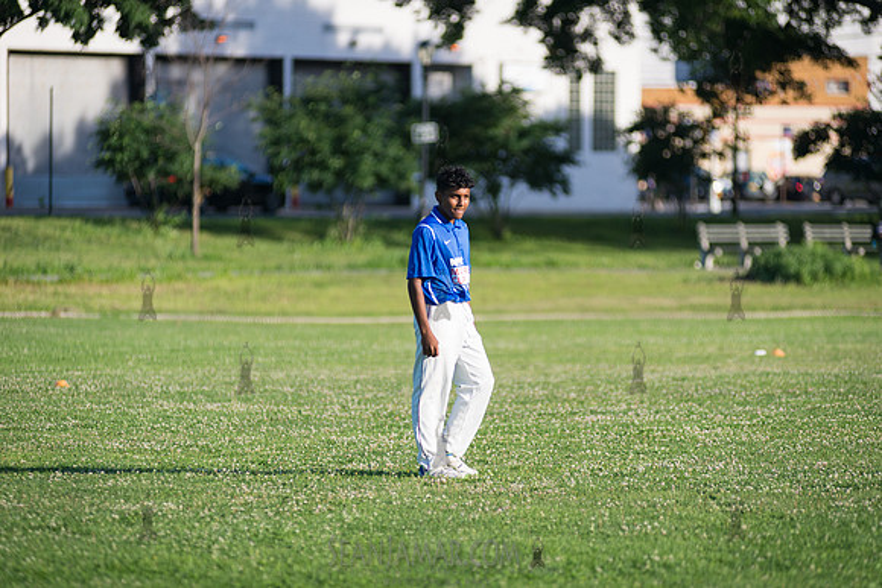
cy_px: 294
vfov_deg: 6.9
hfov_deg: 10.3
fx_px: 4901
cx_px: 441
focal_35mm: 200
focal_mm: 200
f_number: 2.8
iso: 200
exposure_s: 1/1600
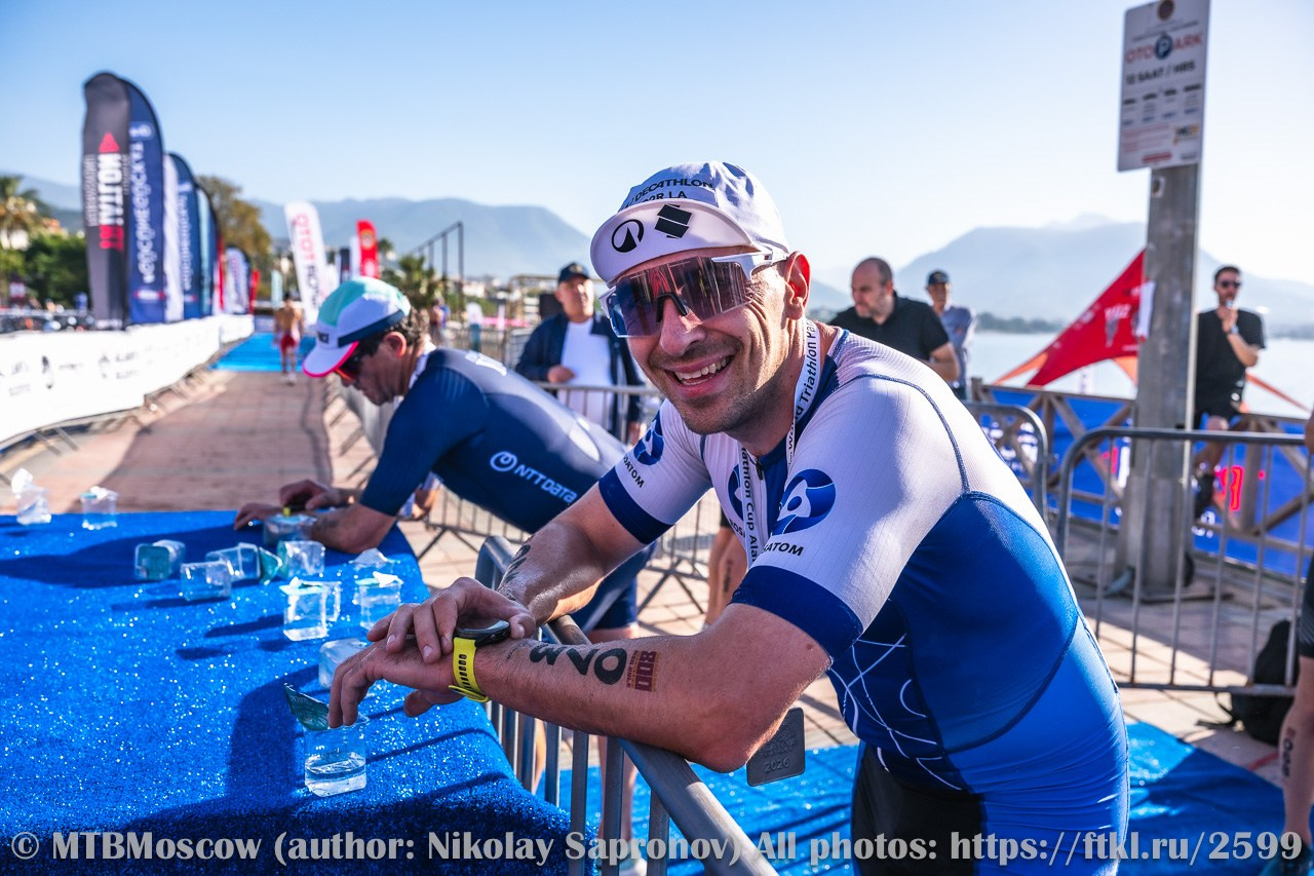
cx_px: 657
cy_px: 438
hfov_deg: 60.3
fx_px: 1131
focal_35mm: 31
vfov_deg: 42.3
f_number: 5.6
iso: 200
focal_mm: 31
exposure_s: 1/1000
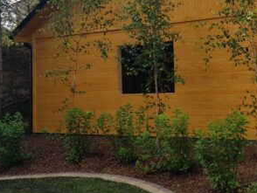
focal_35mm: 53
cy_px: 64
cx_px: 223
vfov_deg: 27.4
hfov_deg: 34.5
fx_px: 394
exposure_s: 1/1500
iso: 40
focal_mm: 4.2
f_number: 1.7
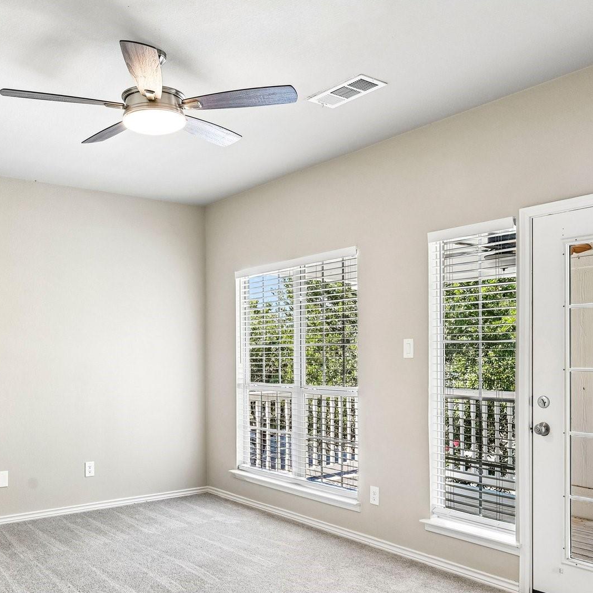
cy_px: 350
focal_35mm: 32
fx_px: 617
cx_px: 241
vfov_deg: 51.1
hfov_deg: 51.1
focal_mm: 19.5
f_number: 8
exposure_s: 1/40
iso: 400
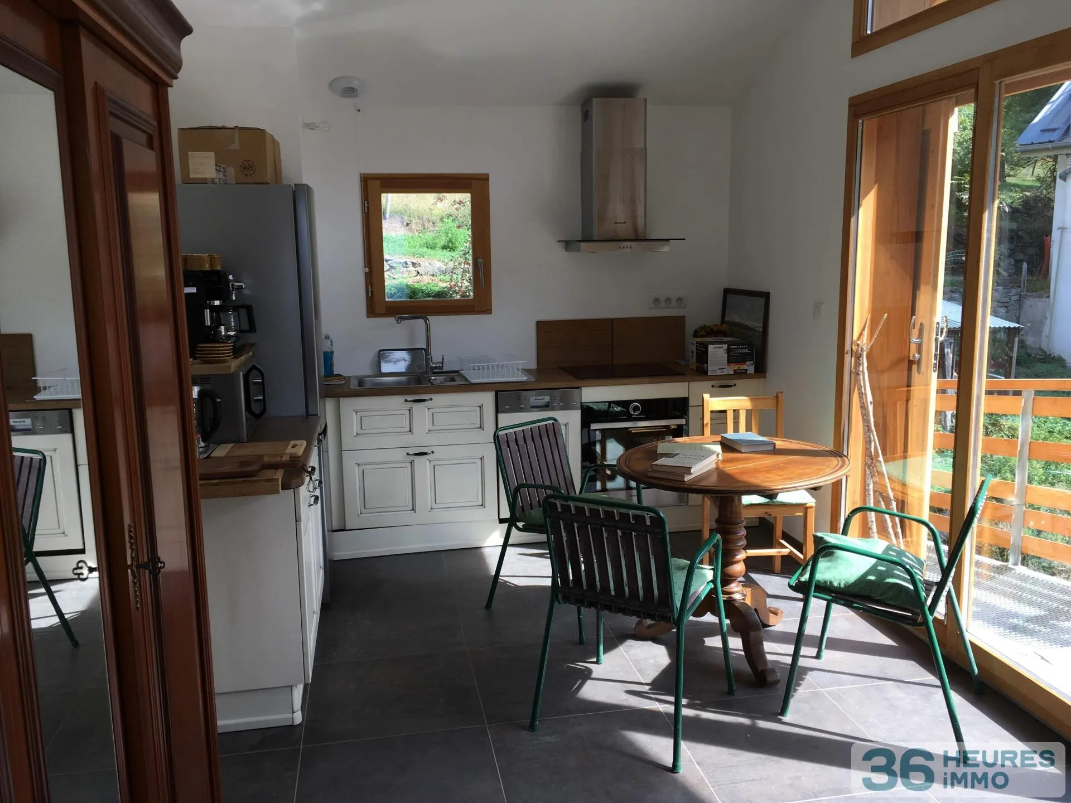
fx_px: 897
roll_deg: +1.0
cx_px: 536
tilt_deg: -8.0
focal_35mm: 29
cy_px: 402
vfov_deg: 48.2
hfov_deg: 61.7
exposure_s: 1/187
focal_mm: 4.15
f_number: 2.2
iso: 25
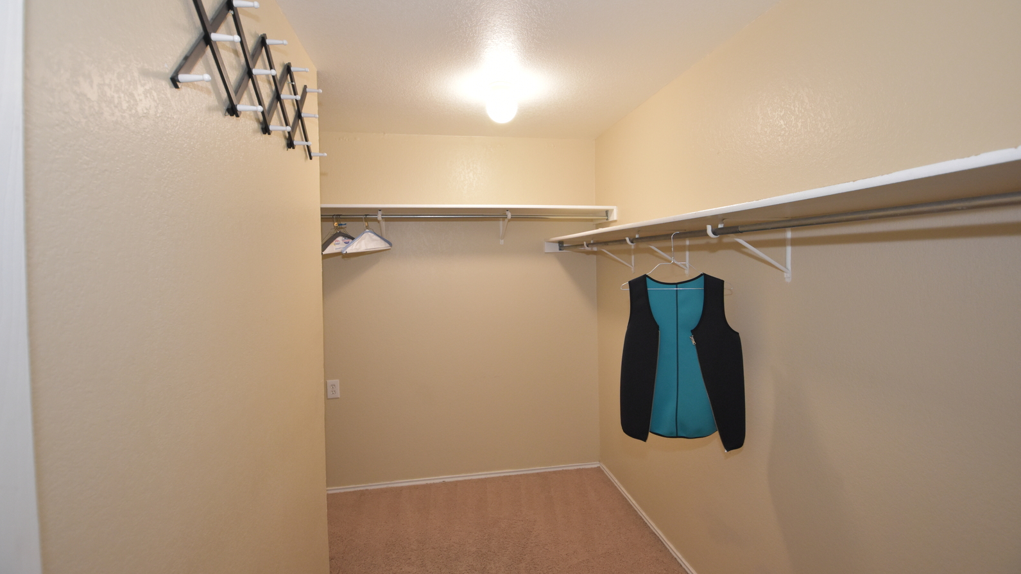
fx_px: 433
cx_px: 513
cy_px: 262
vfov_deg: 67.0
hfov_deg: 99.4
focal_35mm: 16
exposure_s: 1/125
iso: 1100
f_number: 4
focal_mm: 10
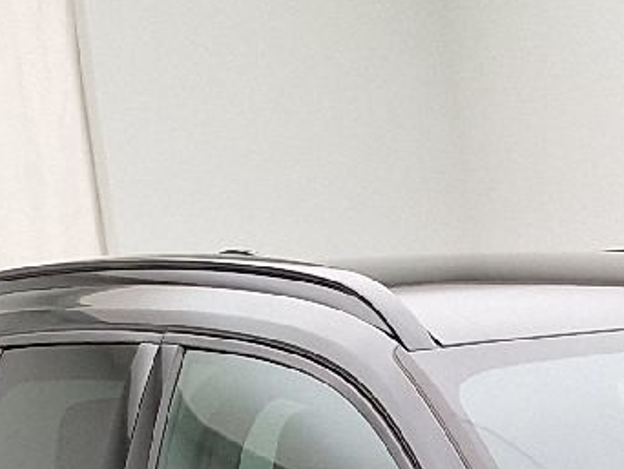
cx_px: 912
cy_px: 1069
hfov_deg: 14.3
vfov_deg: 10.2
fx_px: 2327
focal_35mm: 129
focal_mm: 5.54
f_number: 1.8
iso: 64
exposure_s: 1/100
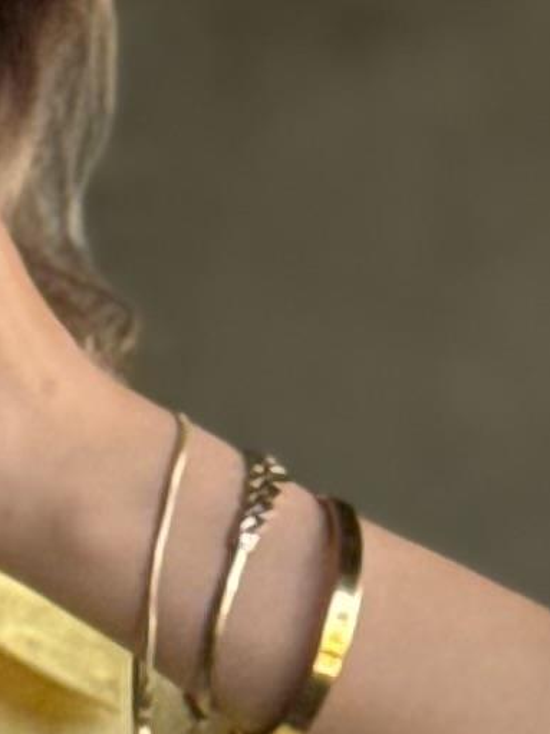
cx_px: -359
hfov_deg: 3.9
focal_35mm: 379
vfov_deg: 5.2
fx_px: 8032
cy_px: 1332
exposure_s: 1/157
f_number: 1.78
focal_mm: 6.76
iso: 160
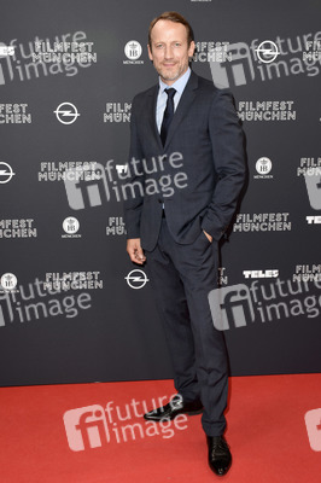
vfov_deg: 49.6
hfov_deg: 34.2
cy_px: 242
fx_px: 522
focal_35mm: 39
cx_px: 160
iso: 400
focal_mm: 26
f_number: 6.3
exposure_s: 1/100
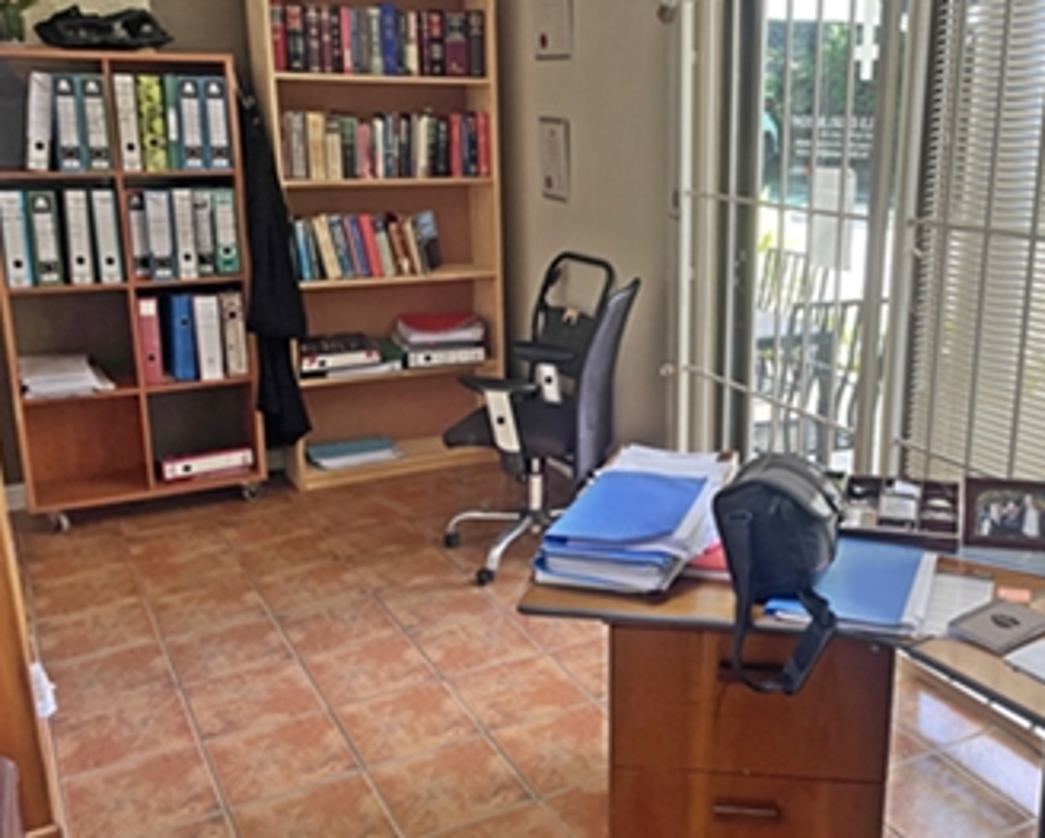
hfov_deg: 49.6
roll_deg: -1.2
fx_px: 1114
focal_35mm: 36
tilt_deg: -14.3
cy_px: 387
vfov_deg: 41.2
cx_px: 666
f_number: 1.6
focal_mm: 4.2
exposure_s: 1/80
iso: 125
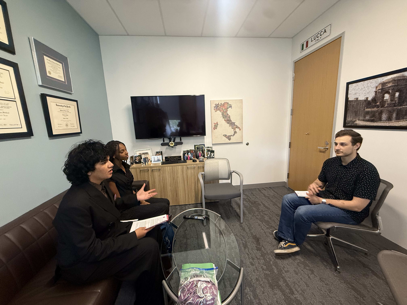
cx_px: 204
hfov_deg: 102.1
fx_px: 165
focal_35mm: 14
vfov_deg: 85.7
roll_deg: +1.9
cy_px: 152
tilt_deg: -10.7
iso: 400
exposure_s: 1/50
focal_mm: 2.22
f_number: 2.2
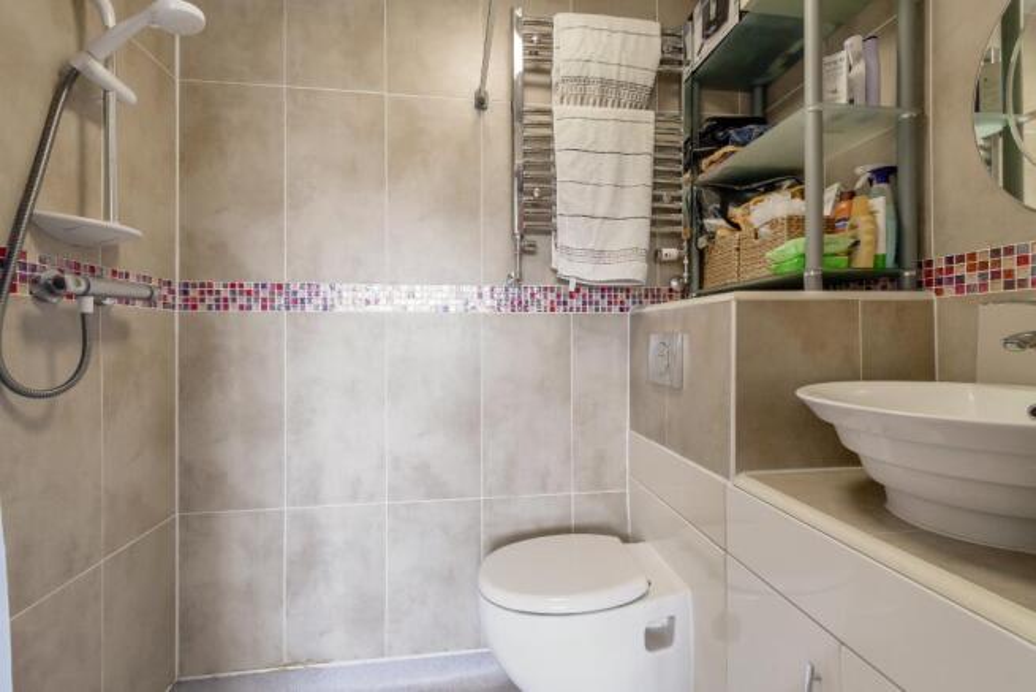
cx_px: 518
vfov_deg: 77.4
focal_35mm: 15
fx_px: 432
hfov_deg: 100.4
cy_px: 346
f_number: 8
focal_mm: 10
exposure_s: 1/25
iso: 400
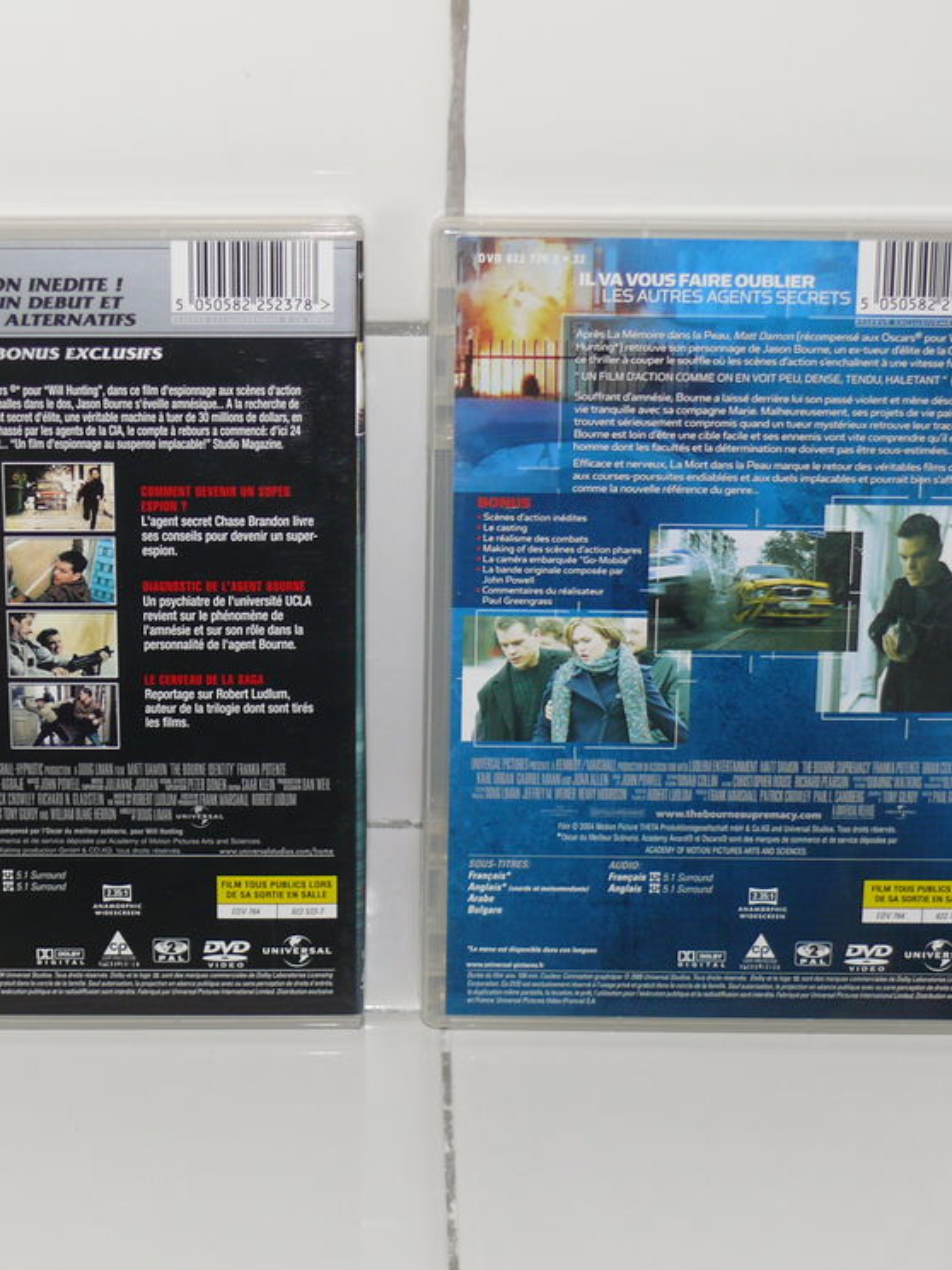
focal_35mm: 82
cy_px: 638
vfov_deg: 23.8
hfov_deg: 18.0
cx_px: 372
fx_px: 3007
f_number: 3.2
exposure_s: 1/30
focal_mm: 10.9
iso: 100
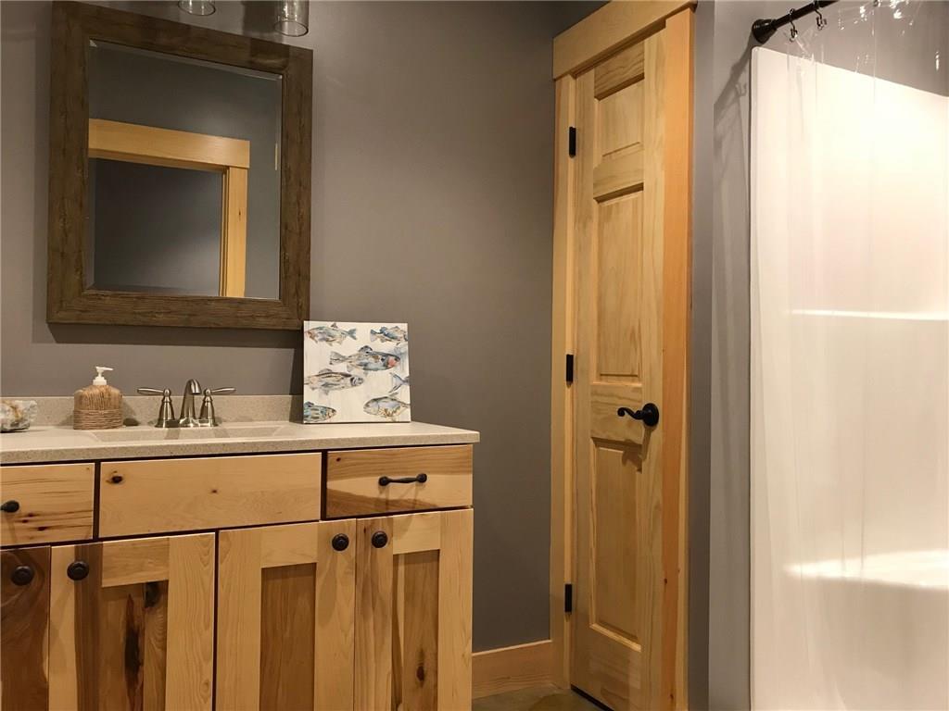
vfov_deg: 49.7
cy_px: 356
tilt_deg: +1.0
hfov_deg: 63.4
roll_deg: -1.2
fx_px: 768
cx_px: 474
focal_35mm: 28
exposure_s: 1/15
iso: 40
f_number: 1.8
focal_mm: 3.99
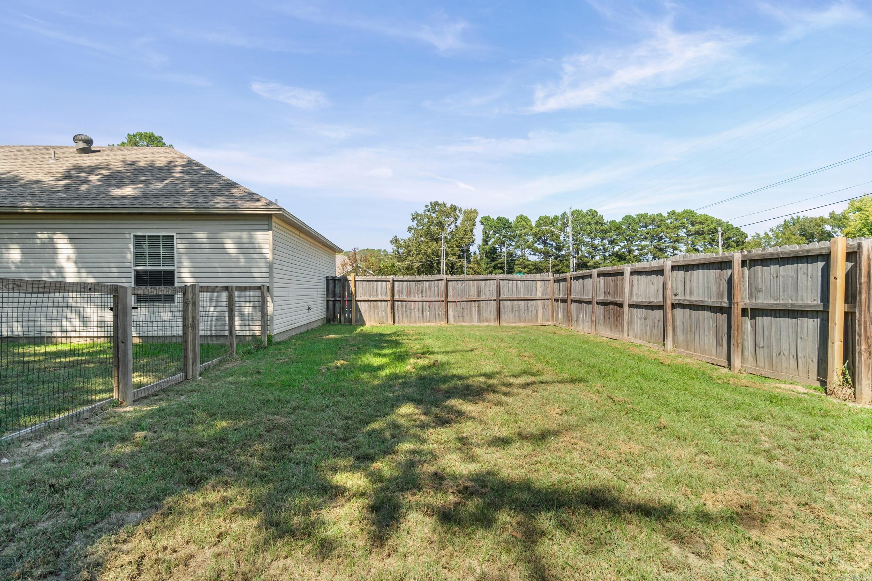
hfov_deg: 90.0
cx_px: 436
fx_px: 436
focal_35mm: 18
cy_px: 290
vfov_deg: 67.4
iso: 250
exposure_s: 1/80
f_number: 9
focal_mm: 12
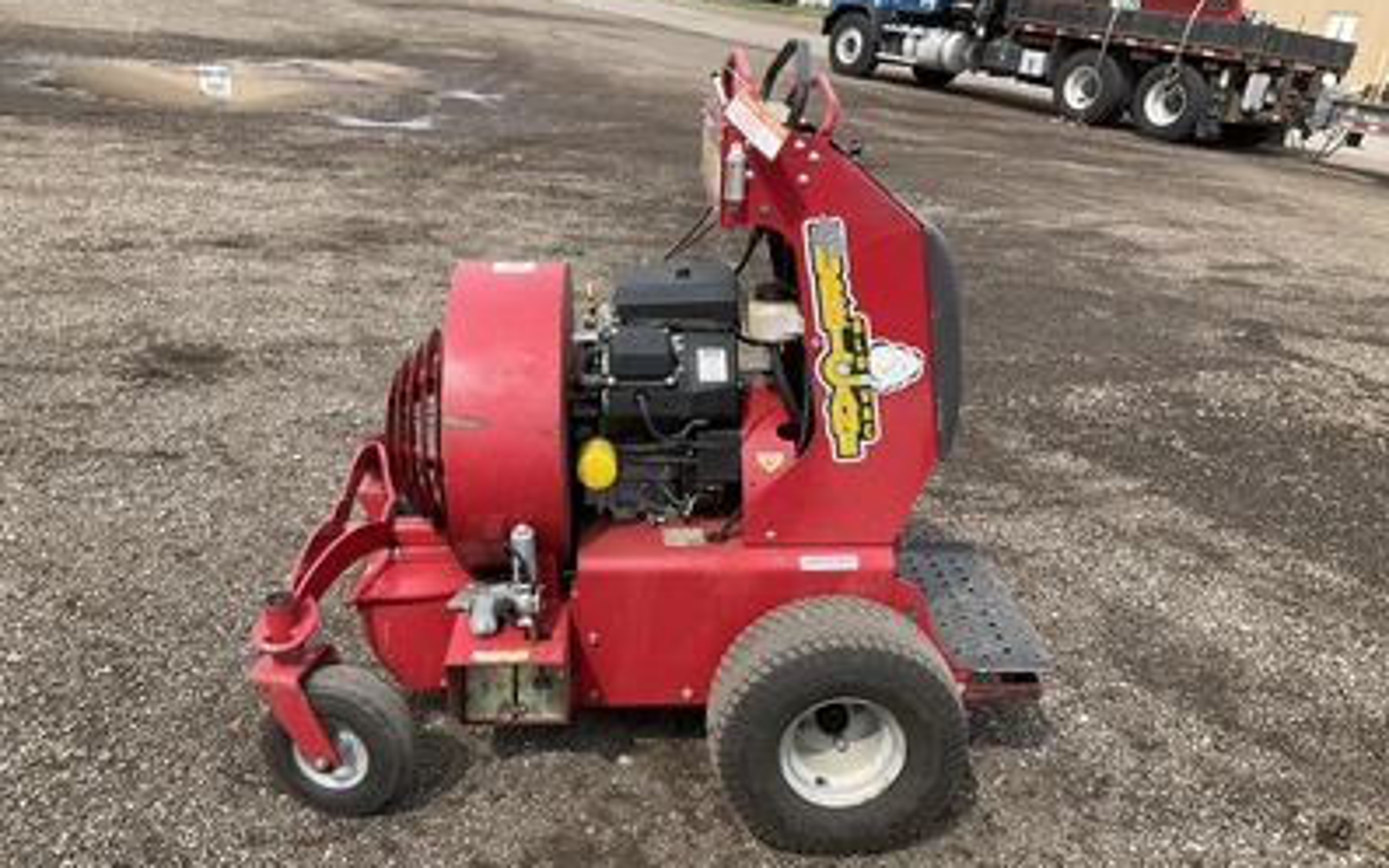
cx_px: 693
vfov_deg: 40.5
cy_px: 480
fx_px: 1173
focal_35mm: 31
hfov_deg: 61.2
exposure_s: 1/855
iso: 25
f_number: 1.8
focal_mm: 3
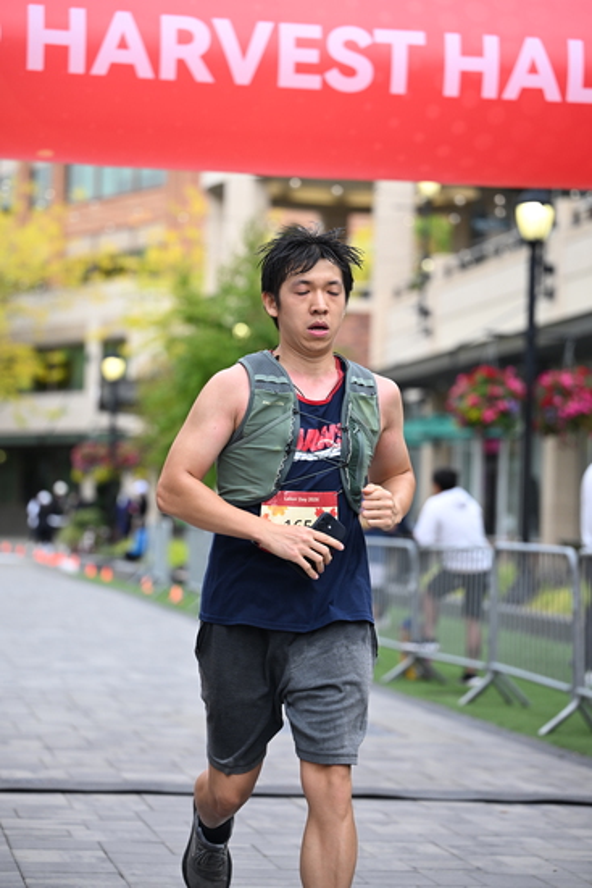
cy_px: 444
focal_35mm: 95
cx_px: 296
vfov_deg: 21.5
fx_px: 2342
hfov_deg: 14.4
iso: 640
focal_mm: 95
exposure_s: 1/1600
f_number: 2.8
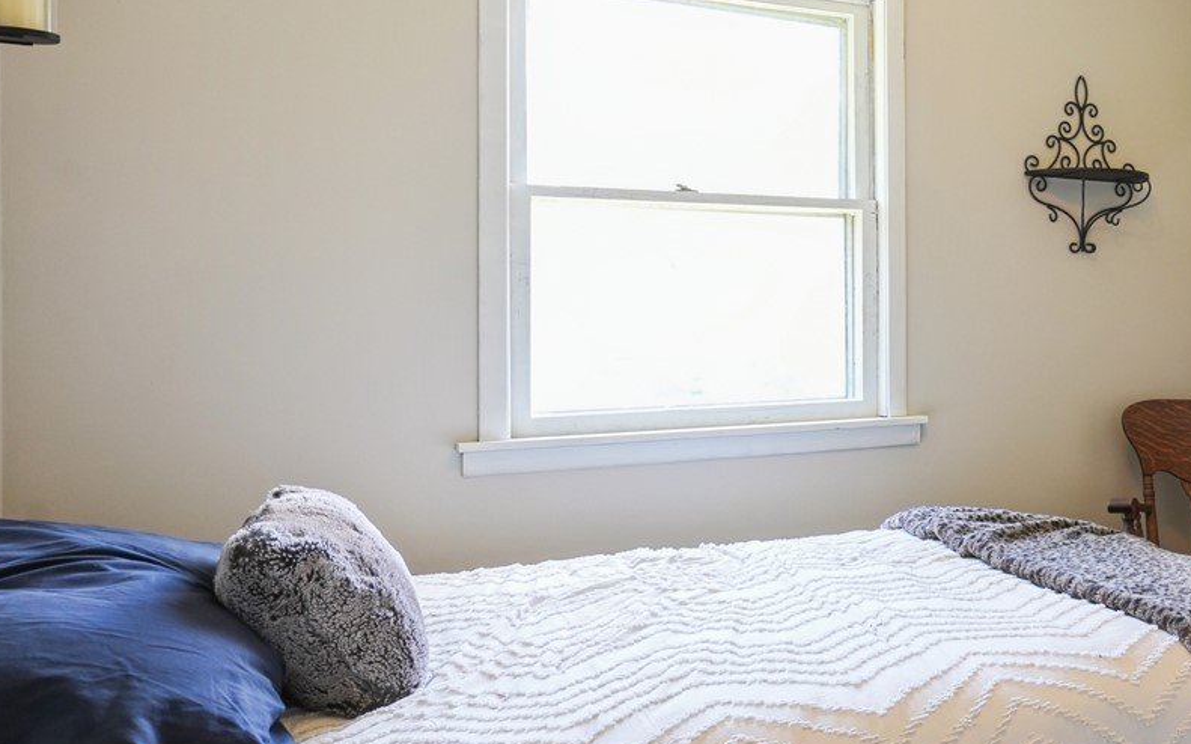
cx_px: 1115
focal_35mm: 35
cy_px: 291
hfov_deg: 48.3
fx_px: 1136
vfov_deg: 36.1
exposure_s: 1/13
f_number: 8
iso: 400
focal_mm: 16
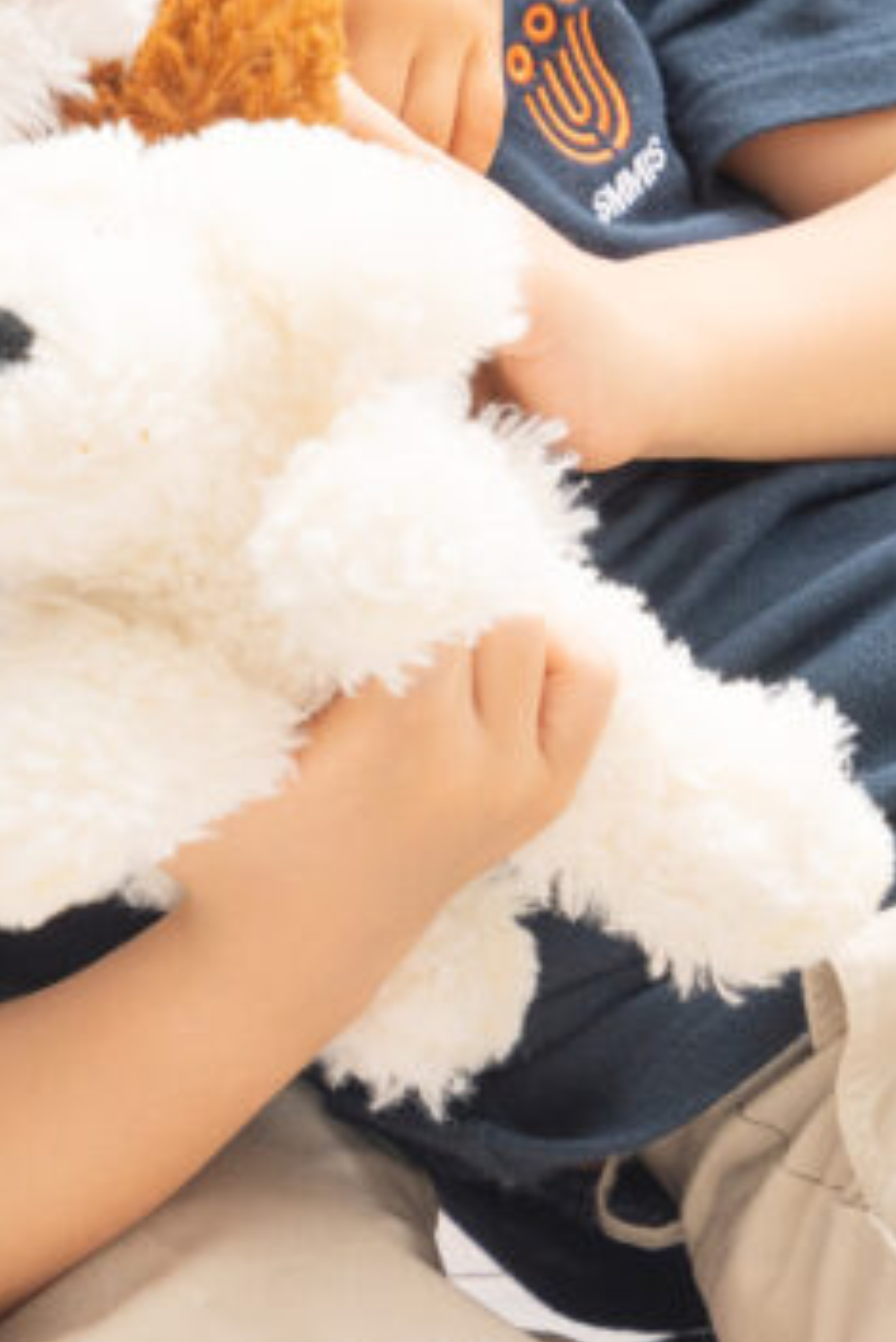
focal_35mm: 349
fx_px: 13016
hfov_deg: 3.9
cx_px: -318
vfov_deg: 5.9
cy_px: 423
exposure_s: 1/100
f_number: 6.3
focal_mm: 120
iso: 400
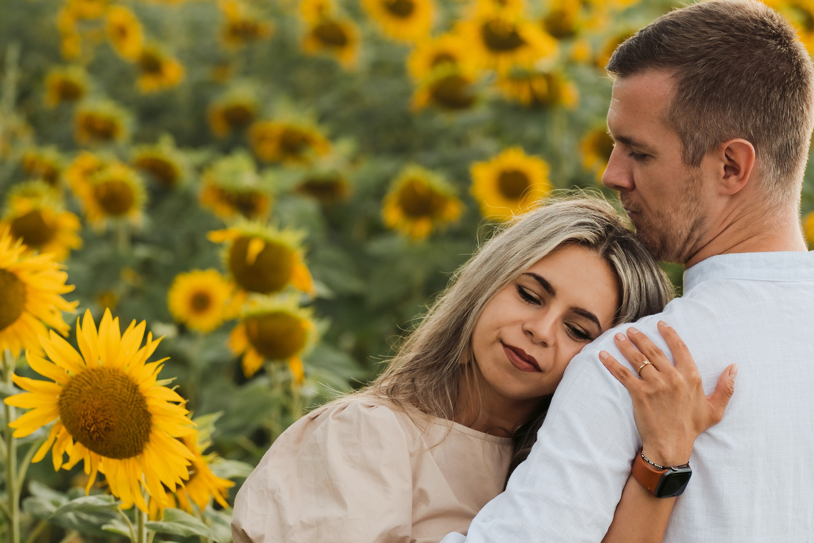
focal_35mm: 135
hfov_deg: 15.2
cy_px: 326
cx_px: 423
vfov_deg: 10.2
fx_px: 3053
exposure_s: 1/400
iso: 200
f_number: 3.2
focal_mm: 85
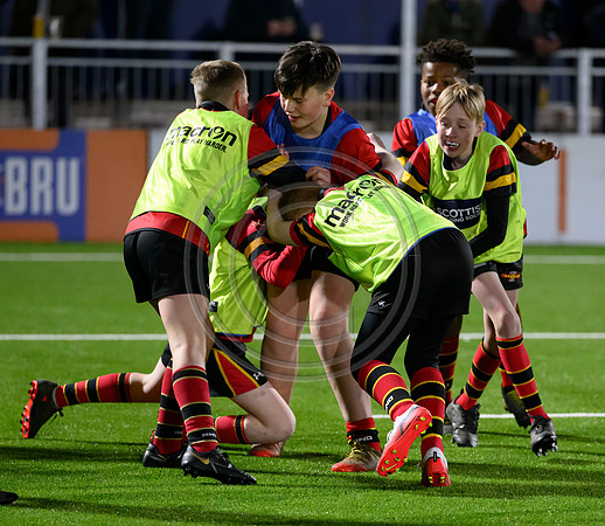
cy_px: 311
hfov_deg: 6.3
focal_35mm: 295
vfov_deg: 5.5
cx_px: 357
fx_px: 5461
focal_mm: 200
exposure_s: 1/1000
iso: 6400
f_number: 3.2
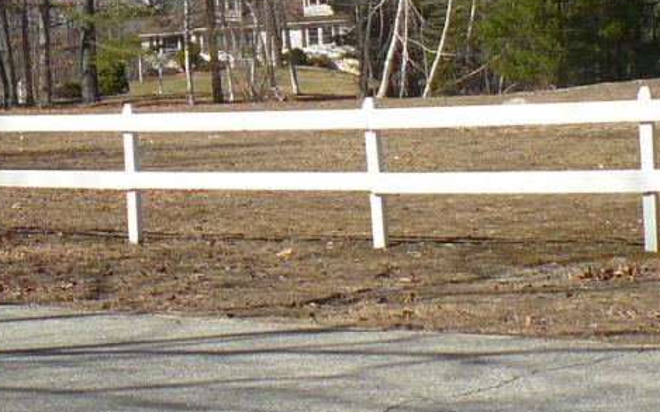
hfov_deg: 16.5
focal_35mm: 125
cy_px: -84
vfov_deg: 10.3
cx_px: 73
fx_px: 2248
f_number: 3.6
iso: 100
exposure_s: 1/800
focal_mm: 6
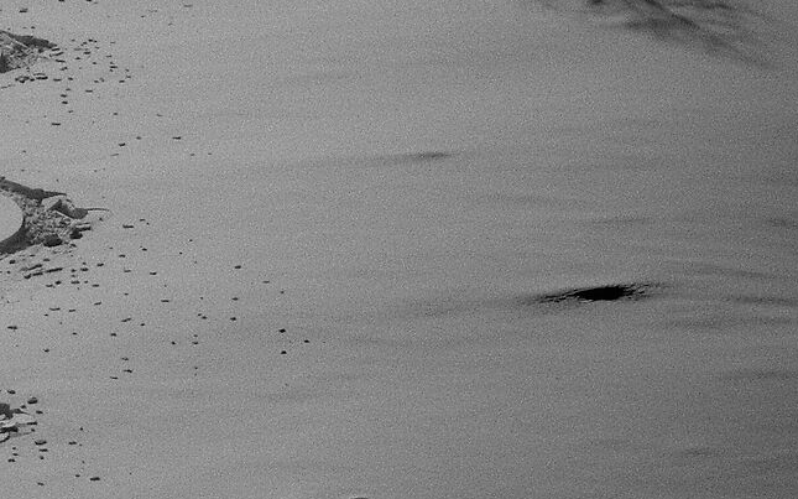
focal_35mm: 1009
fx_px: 21942
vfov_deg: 1.3
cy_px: 397
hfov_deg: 2.1
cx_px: -465
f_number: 5.6
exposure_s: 1/20000
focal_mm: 97.49
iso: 500
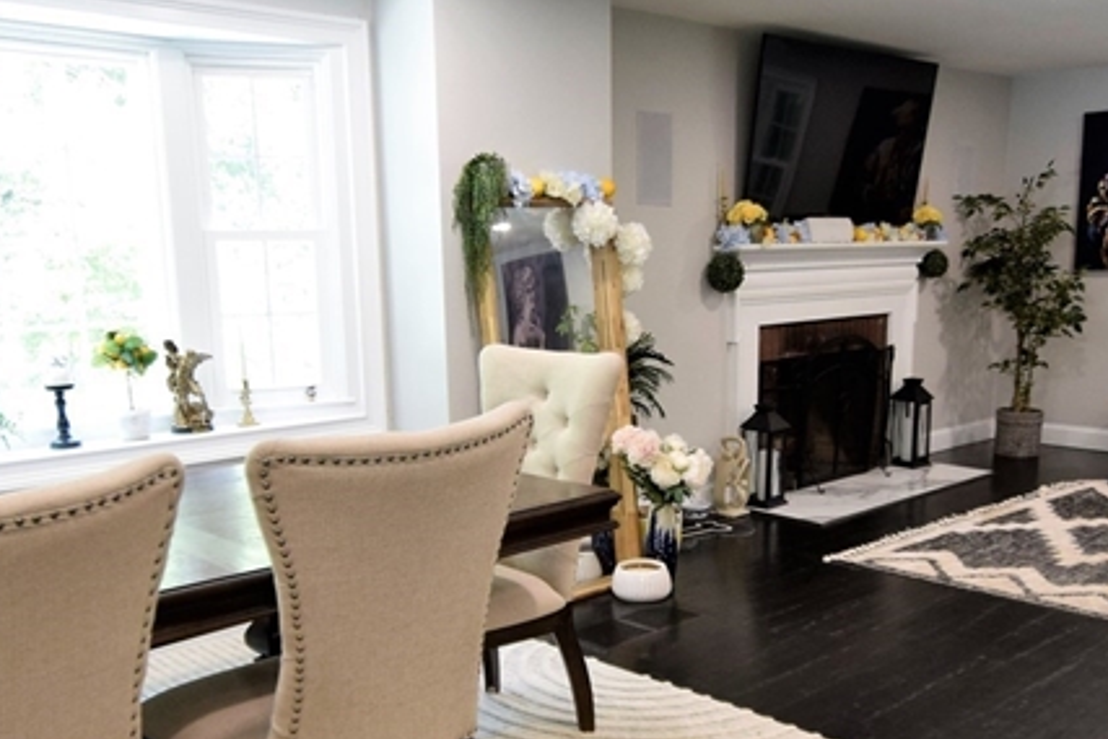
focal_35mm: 36
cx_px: 542
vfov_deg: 36.6
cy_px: 481
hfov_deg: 53.1
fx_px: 1108
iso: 720
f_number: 4
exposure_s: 1/60
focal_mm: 10
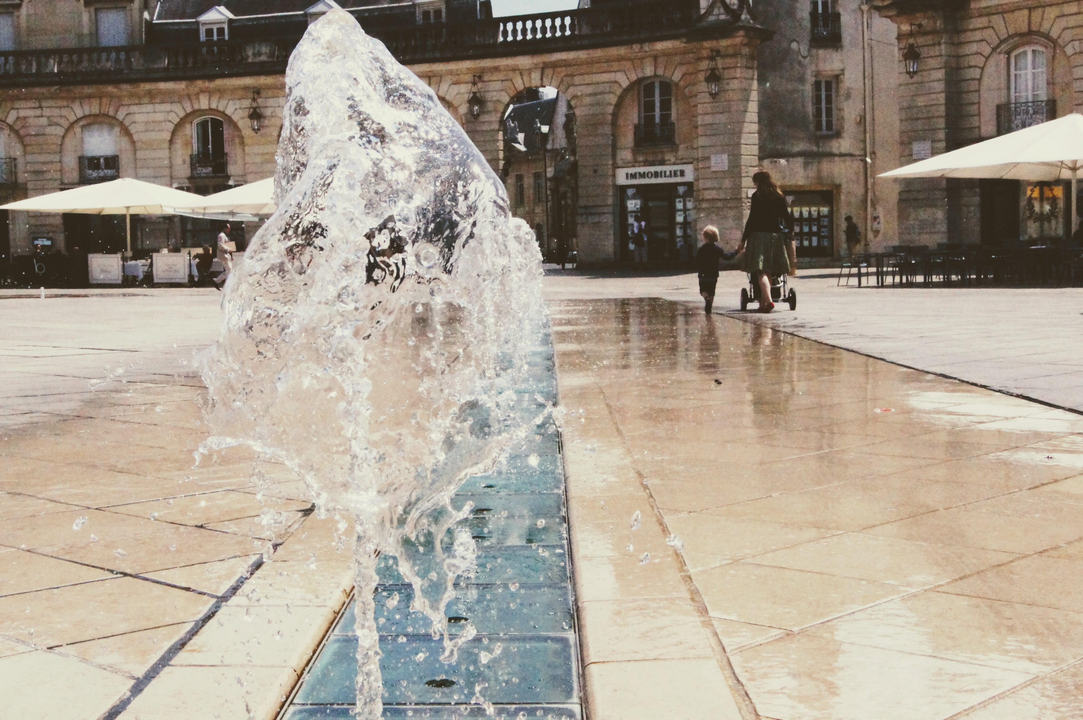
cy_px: 360
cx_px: 542
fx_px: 1578
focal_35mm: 52
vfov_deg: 25.7
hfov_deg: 37.9
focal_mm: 35
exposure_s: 1/4000
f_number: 22
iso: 6400
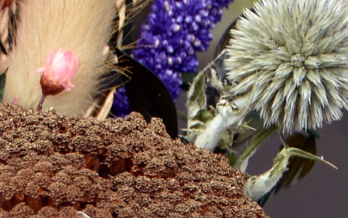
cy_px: 156
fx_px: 3642
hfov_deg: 5.5
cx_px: 27
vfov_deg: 3.4
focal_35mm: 384
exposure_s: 1/20
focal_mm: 40
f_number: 5
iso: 250
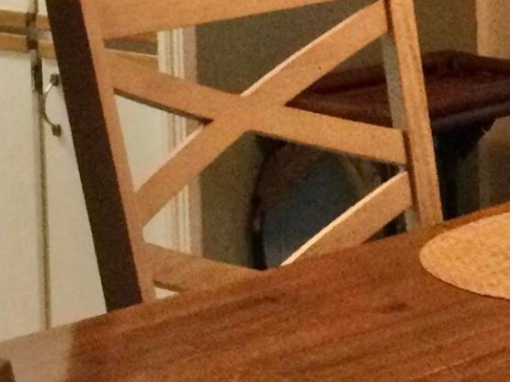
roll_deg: -1.3
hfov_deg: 12.1
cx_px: 543
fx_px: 2372
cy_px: -86
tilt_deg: -6.8
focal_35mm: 161
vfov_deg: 9.1
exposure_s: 1/30
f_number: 2.4
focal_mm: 3.3
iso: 200
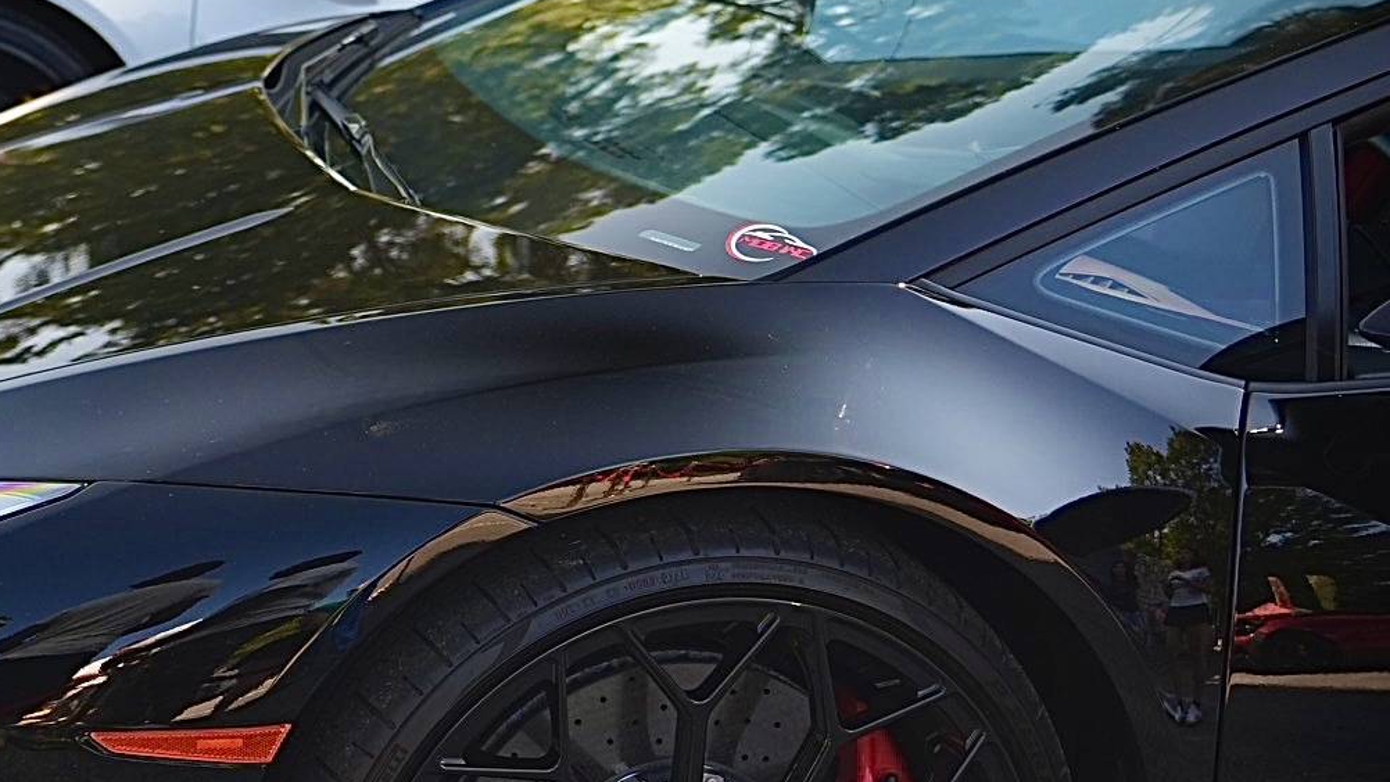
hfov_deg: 29.2
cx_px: 314
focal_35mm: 71
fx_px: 2617
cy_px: 426
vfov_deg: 17.0
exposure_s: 1/250
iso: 640
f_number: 3.2
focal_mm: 28
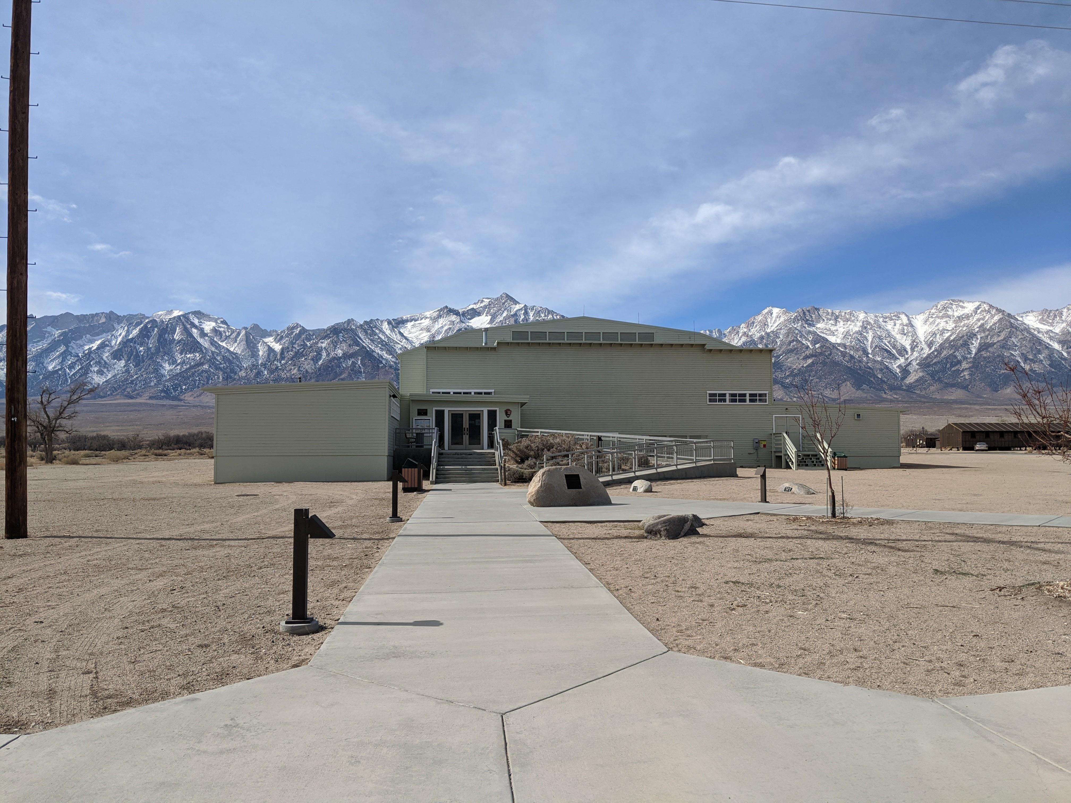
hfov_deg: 65.3
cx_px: 536
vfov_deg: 51.4
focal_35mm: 27
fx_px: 835
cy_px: 402
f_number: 1.8
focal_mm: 4.44
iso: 53
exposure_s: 1/4673
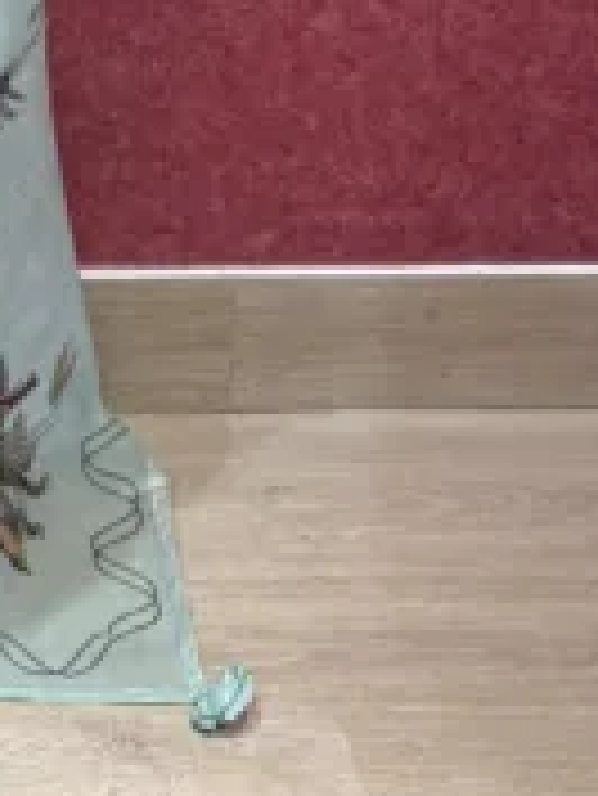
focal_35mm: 132
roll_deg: -0.1
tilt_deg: -14.3
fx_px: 3037
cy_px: -708
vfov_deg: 13.2
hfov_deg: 10.6
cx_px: -432
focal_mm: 5.96
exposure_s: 1/217
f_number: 1.6
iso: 40
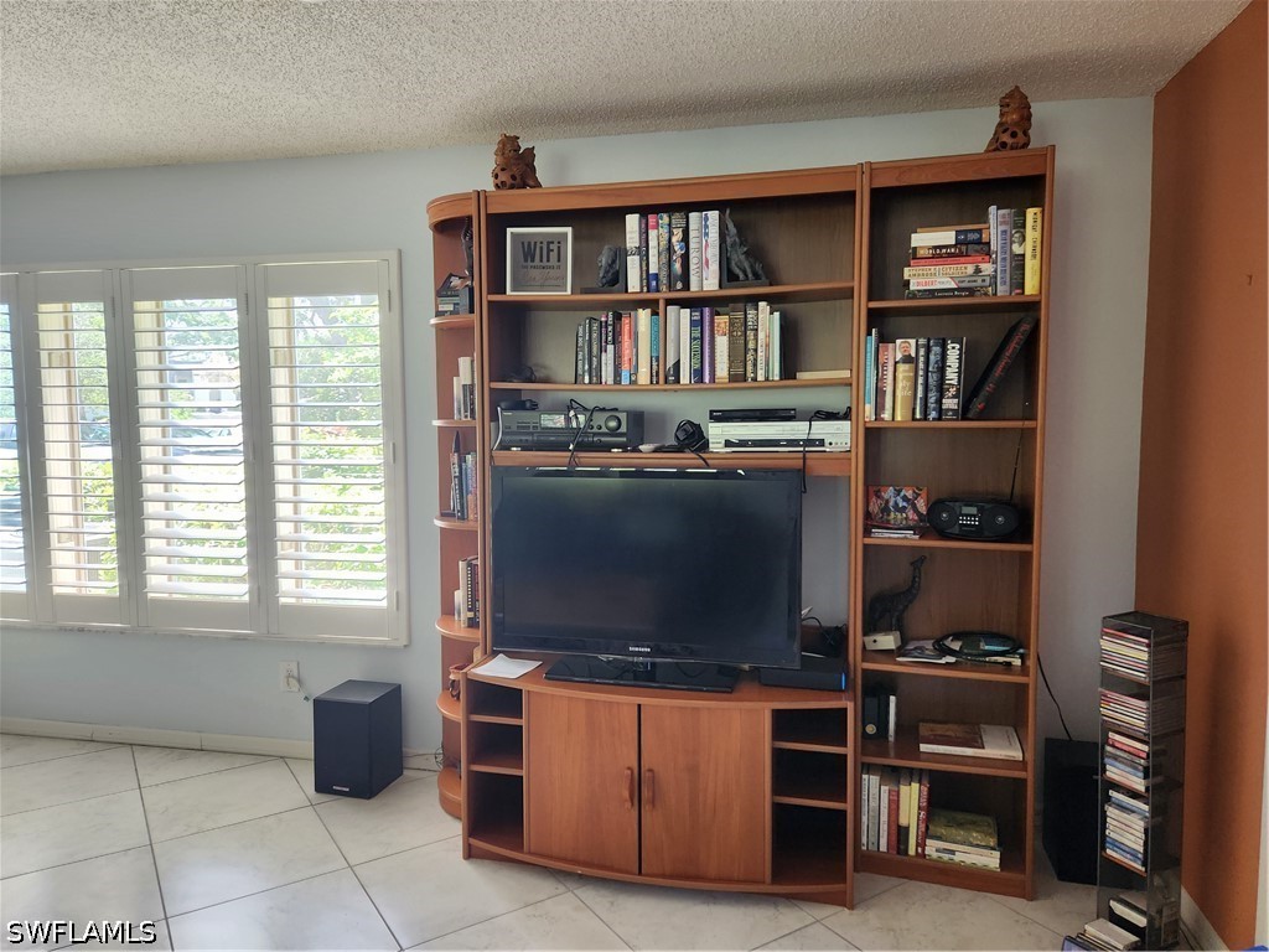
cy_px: 476
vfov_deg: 58.9
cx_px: 634
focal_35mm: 23
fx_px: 843
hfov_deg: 73.9
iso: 250
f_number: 1.8
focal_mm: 5.4
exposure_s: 1/120
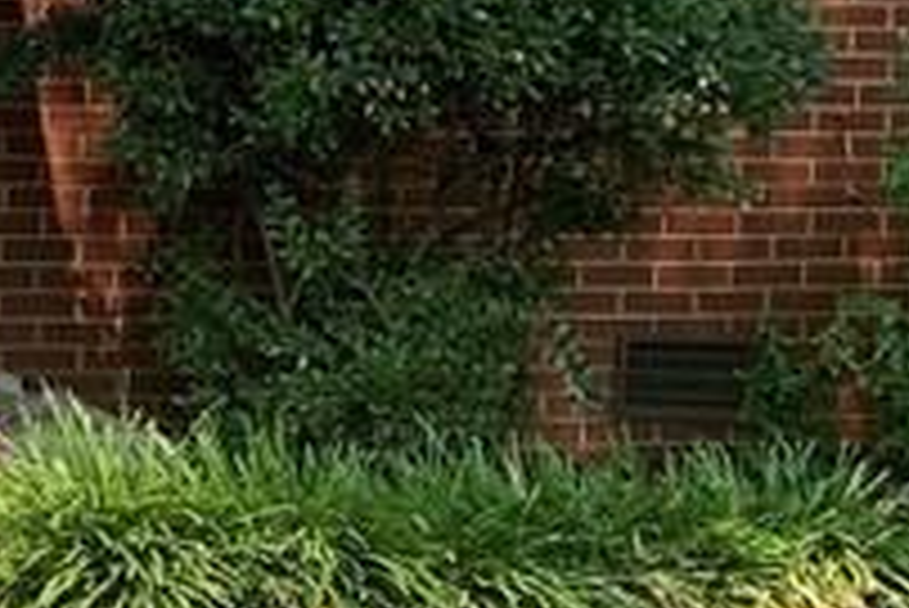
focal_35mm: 137
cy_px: 79
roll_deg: -0.9
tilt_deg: -2.4
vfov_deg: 10.0
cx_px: -637
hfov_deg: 13.6
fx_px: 3462
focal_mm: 4.25
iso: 25
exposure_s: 1/777
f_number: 1.8
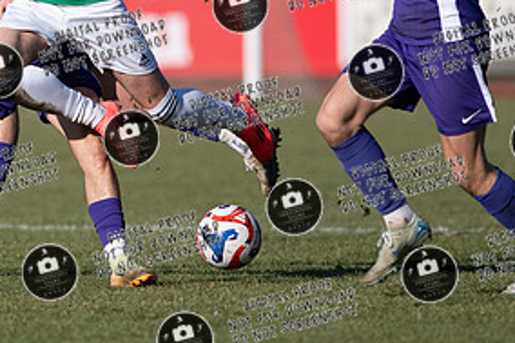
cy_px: -10
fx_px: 13196
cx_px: -36
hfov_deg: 2.2
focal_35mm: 923
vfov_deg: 1.5
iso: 64
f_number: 3.2
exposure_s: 1/1600
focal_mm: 300
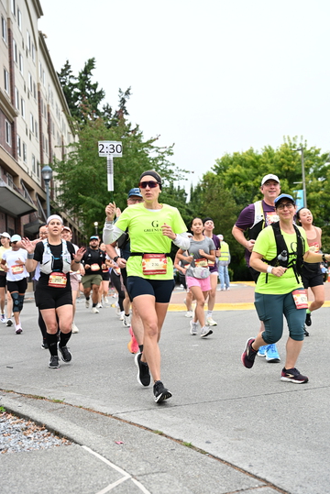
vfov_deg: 38.9
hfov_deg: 26.5
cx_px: 165
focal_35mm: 51
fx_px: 700
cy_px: 247
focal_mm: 50
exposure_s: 1/800
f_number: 4
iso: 1600
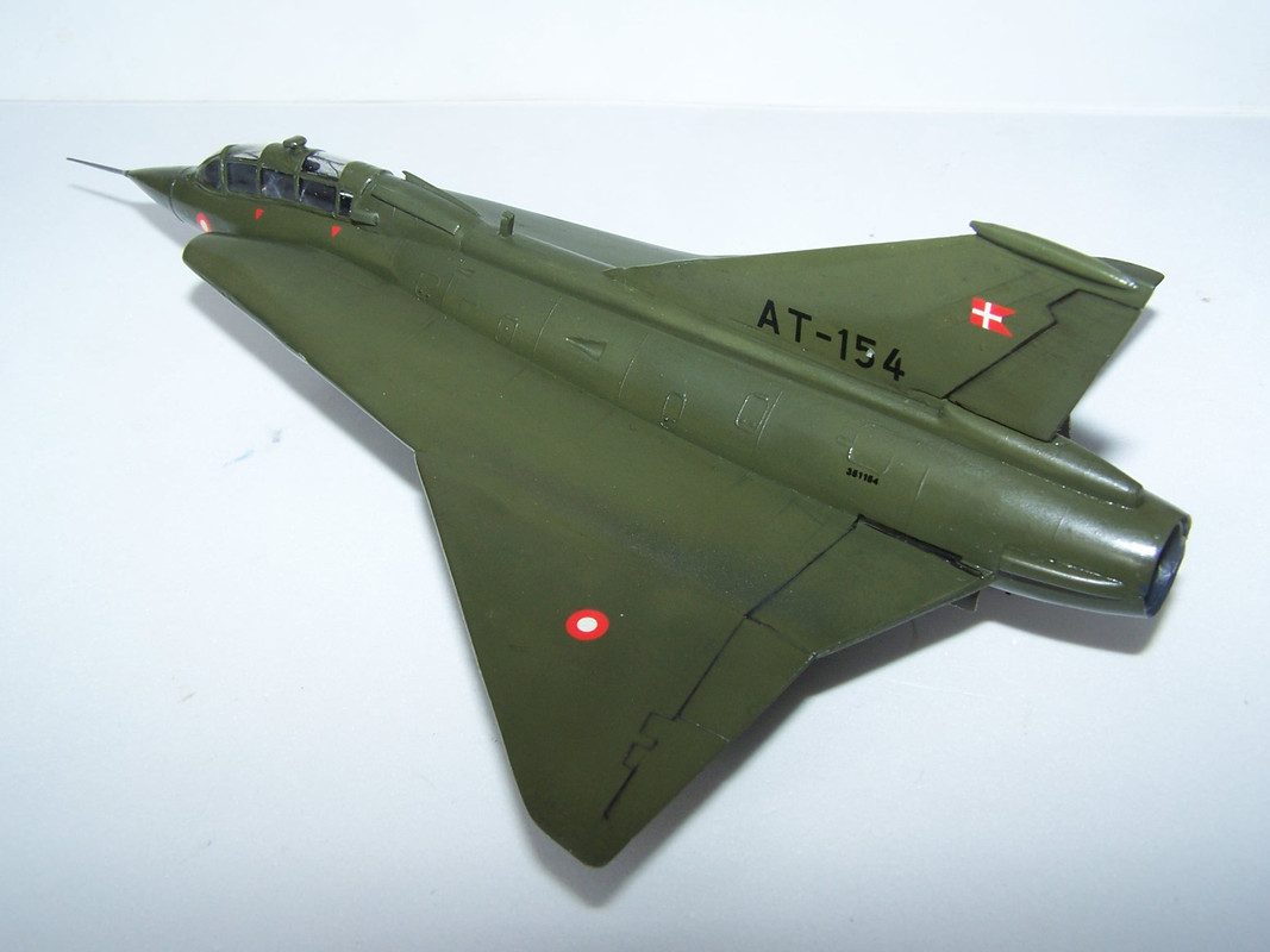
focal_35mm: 38
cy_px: 476
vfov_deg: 37.7
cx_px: 635
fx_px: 1394
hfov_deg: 49.0
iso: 80
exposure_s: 1/750
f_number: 5.6
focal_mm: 6.3
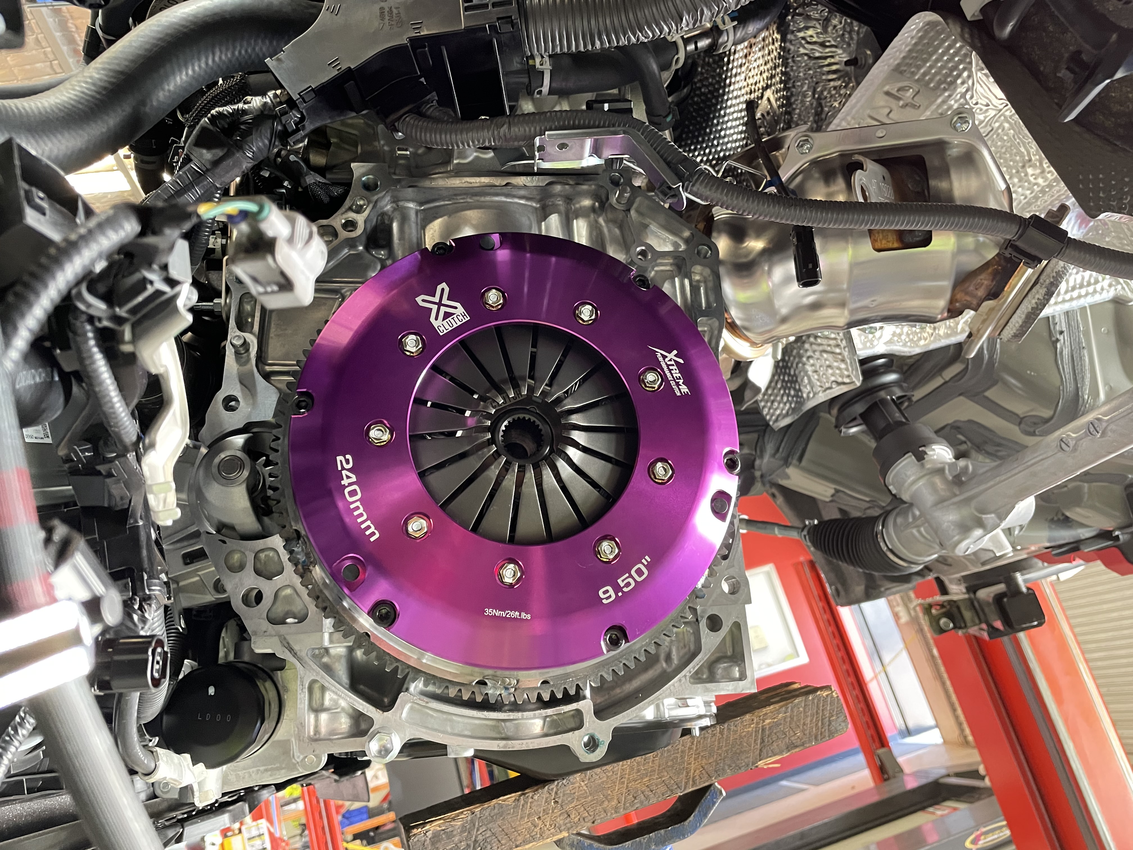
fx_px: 851
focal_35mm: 26
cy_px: 425
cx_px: 566
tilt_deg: +17.0
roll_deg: +17.0
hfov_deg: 67.3
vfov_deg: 53.1
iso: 500
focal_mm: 4.2
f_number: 1.6
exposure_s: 1/50
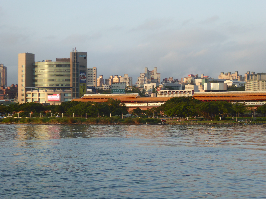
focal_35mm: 98
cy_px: 100
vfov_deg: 15.1
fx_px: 753
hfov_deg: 20.0
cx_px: 133
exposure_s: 1/160
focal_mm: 16.1
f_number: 4.9
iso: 100
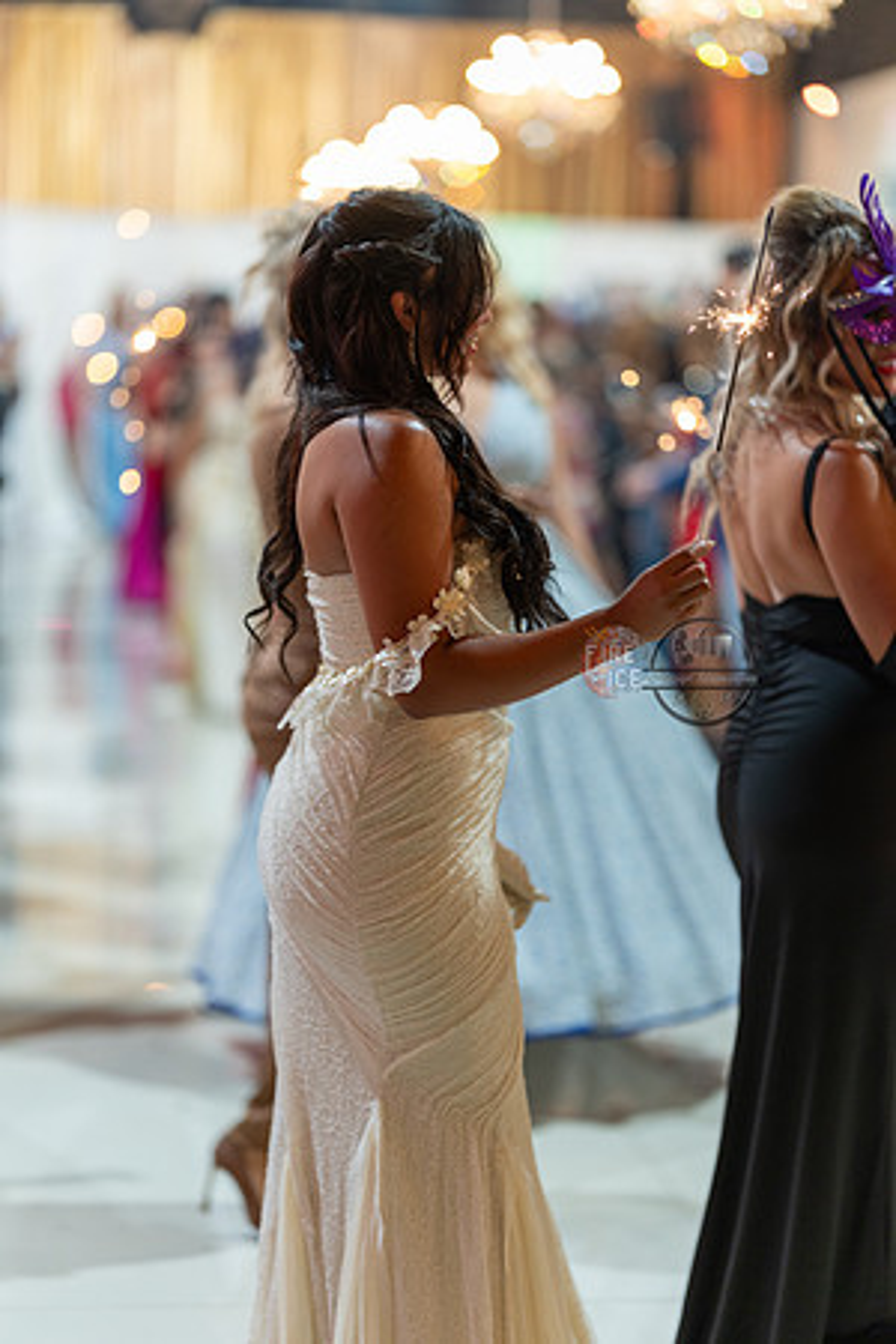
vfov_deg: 23.9
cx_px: 448
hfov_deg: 16.1
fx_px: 3173
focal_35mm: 85
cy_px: 672
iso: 320
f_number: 1.4
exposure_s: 1/160
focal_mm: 85
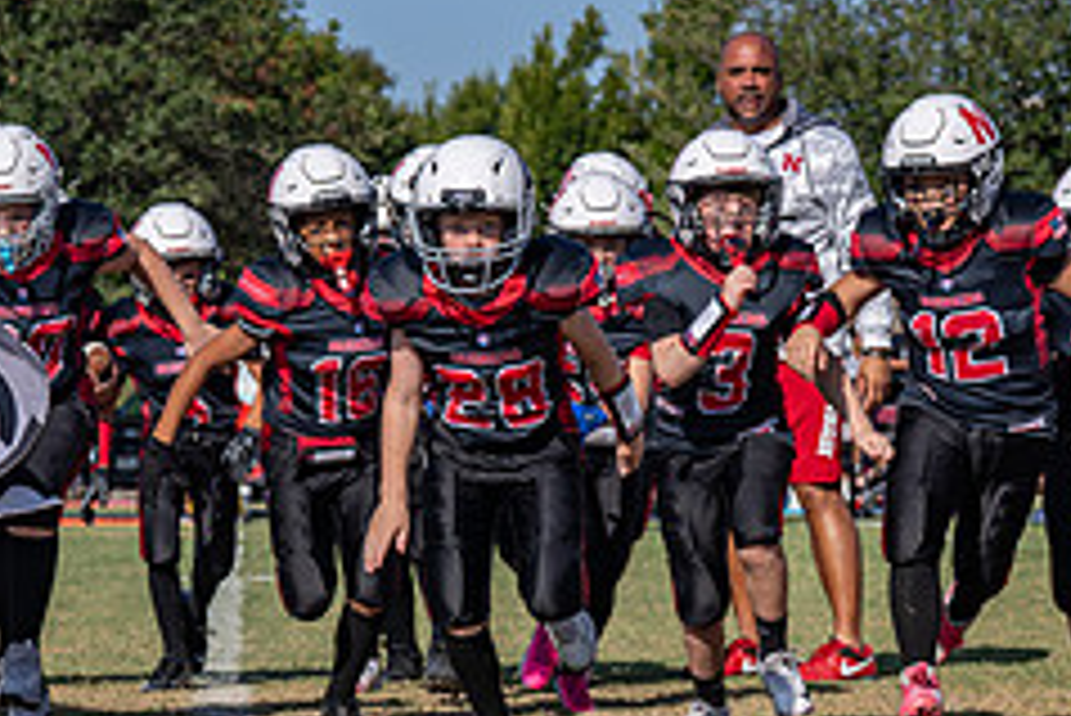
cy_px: 362
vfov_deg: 6.7
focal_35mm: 206
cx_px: 471
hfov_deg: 10.0
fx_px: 6132
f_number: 5
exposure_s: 1/1250
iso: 100
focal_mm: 76
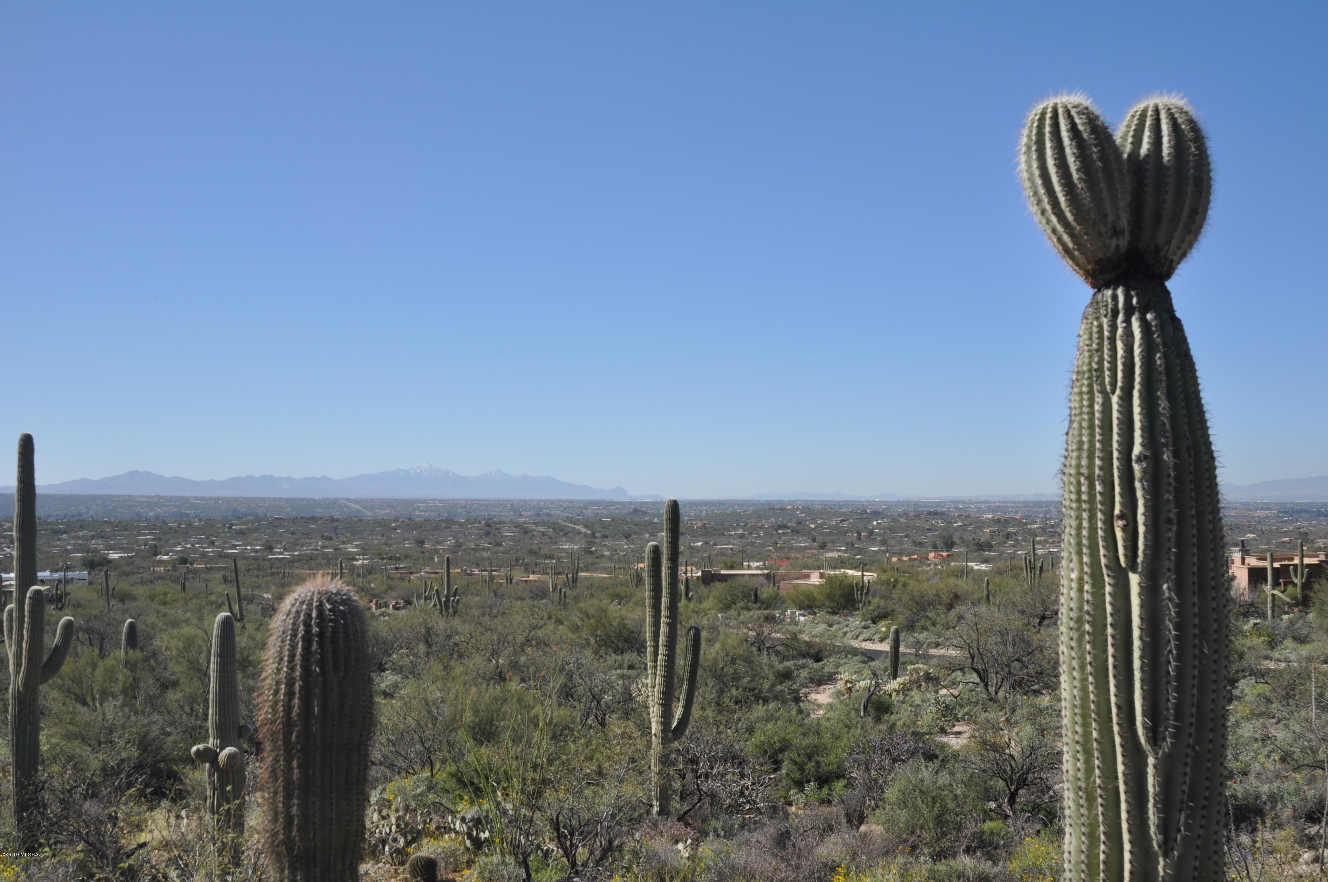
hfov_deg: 53.2
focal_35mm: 36
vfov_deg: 36.8
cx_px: 664
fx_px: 1326
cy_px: 441
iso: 200
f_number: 7.1
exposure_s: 1/200
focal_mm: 24
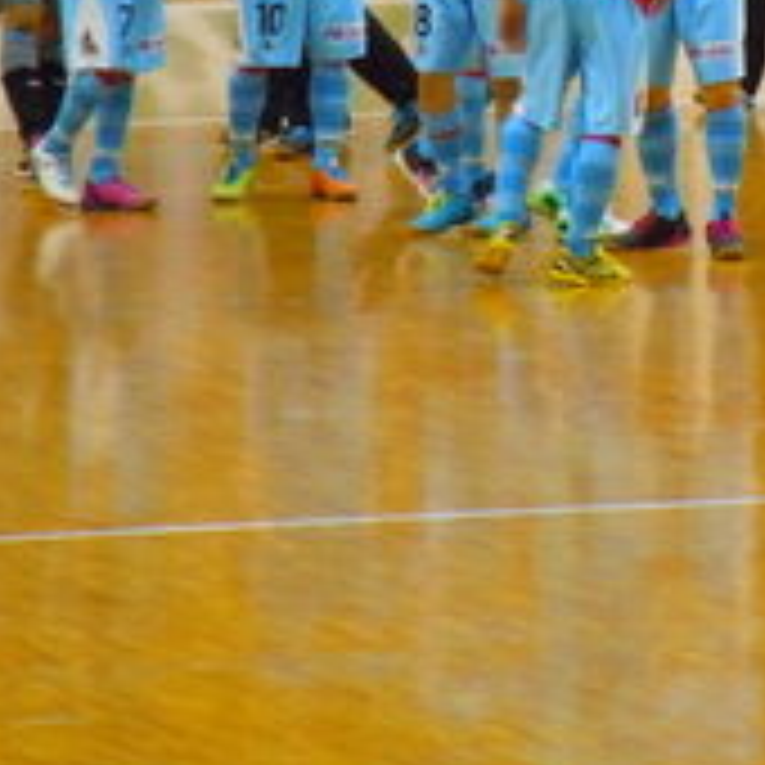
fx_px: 16377
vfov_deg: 2.7
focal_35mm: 655
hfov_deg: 2.7
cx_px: 752
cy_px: 65
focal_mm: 54
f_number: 5.6
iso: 800
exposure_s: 1/60
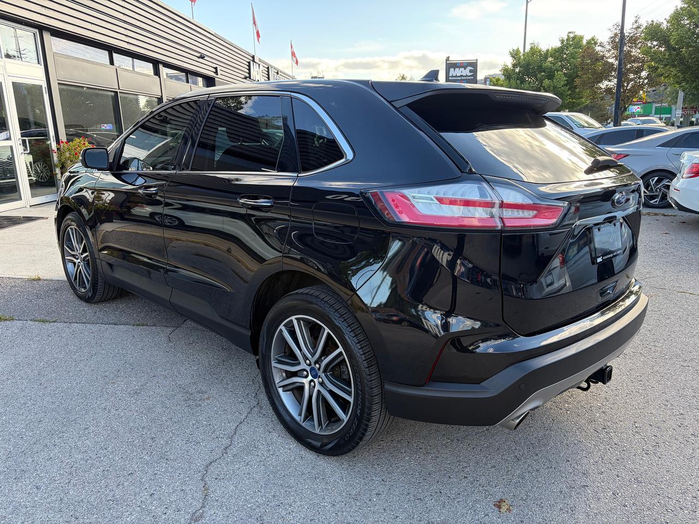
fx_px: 525
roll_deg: +2.1
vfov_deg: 53.1
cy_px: 262
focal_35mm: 26
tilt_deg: -12.8
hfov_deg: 67.3
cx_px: 350
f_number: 1.6
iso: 50
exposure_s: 1/304
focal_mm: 5.96
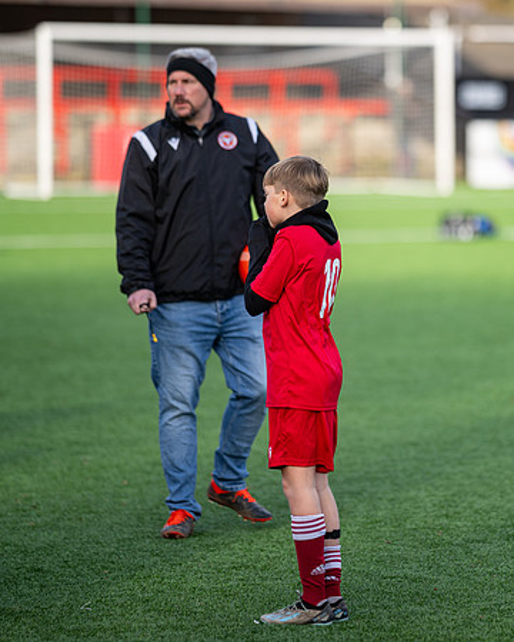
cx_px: 425
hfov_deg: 7.2
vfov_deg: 9.0
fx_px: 4061
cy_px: 281
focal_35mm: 214
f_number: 1.8
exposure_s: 1/2000
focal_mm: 135
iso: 100
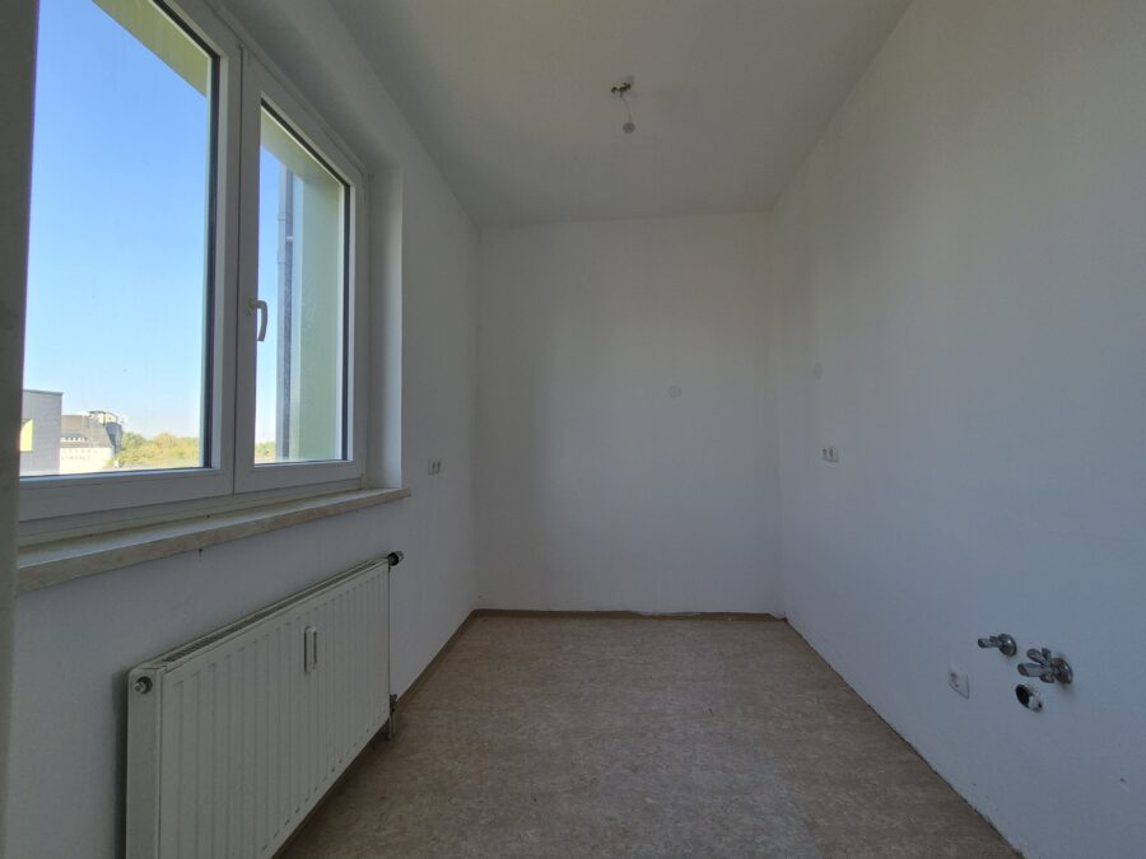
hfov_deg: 106.2
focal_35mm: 13
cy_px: 430
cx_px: 573
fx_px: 430
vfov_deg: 89.9
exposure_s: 1/337
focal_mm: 2.2
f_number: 2.2
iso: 50
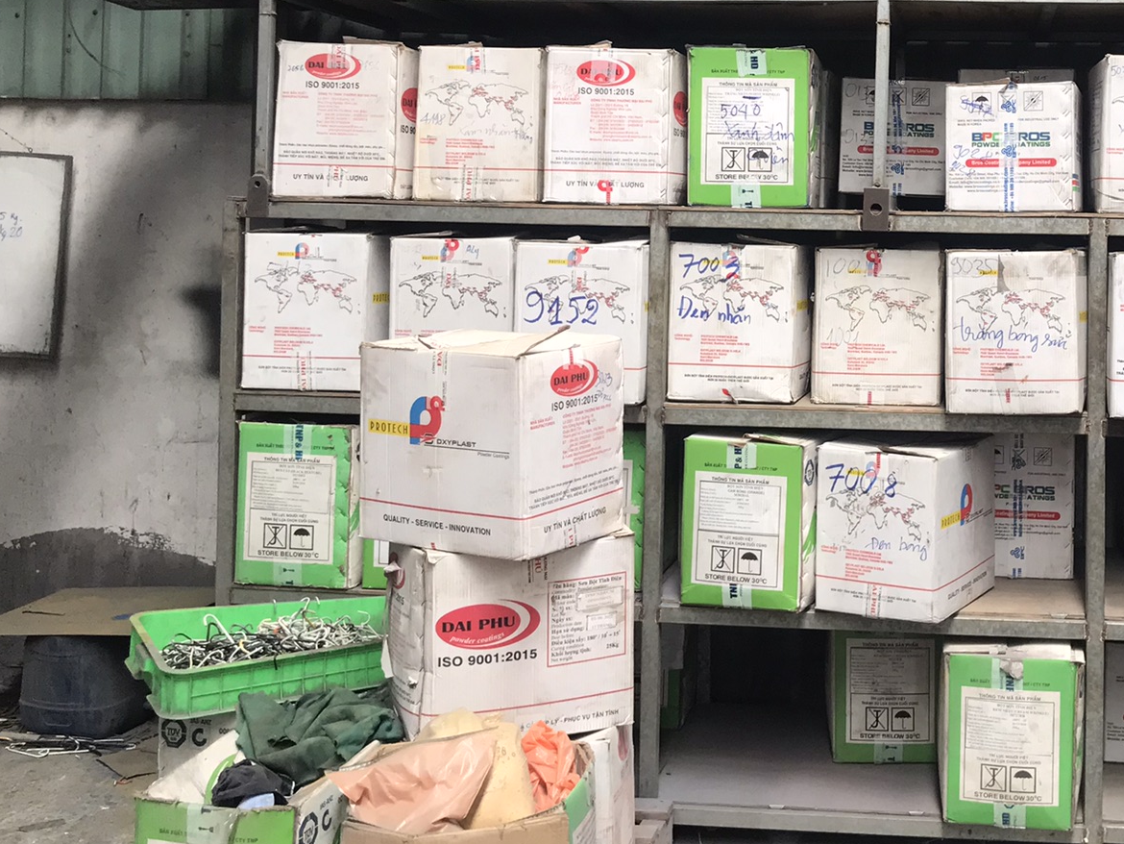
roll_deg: +0.2
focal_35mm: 49
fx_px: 1591
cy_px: 204
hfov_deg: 37.6
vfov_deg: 29.2
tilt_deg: +2.0
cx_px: 889
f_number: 1.8
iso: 40
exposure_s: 1/100
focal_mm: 3.99
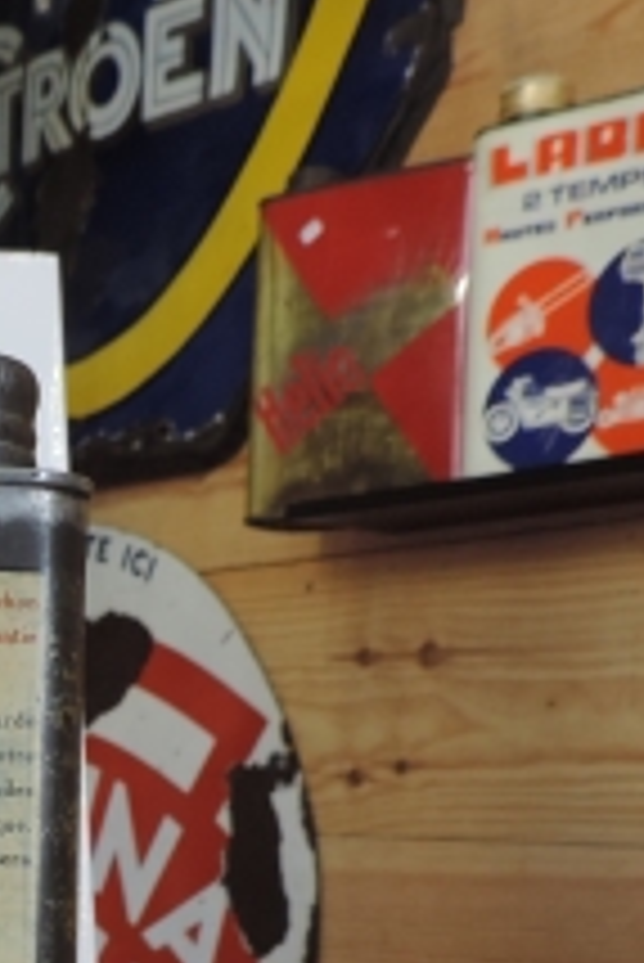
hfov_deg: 18.2
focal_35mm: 70
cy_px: 864
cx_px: -185
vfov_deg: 27.8
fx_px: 1875
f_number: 3
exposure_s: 1/30
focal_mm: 4.3
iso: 180
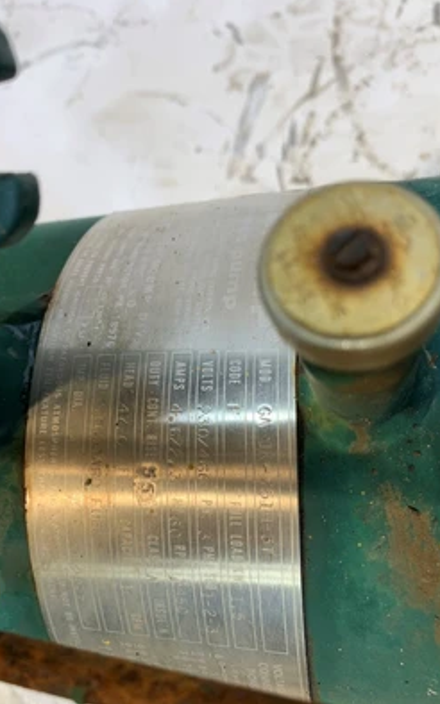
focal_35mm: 28
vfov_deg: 66.5
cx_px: 188
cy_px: 348
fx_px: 538
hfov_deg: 44.4
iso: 50
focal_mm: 4.25
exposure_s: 1/120
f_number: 1.8
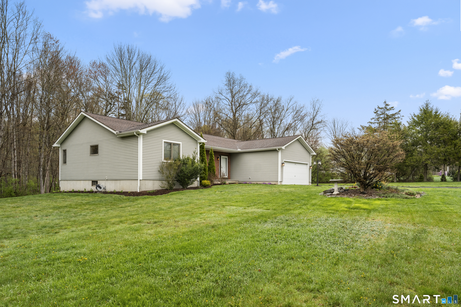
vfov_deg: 54.1
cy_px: 154
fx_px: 301
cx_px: 230
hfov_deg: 74.9
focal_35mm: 24
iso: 320
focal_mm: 23.5
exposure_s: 1/25
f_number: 9
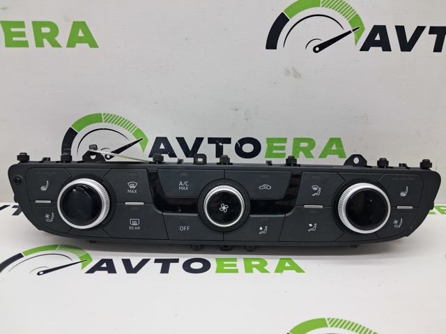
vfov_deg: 51.3
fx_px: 348
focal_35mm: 27
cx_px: 223
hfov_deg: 65.4
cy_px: 167
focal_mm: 4
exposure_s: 1/50
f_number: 1.8
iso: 50
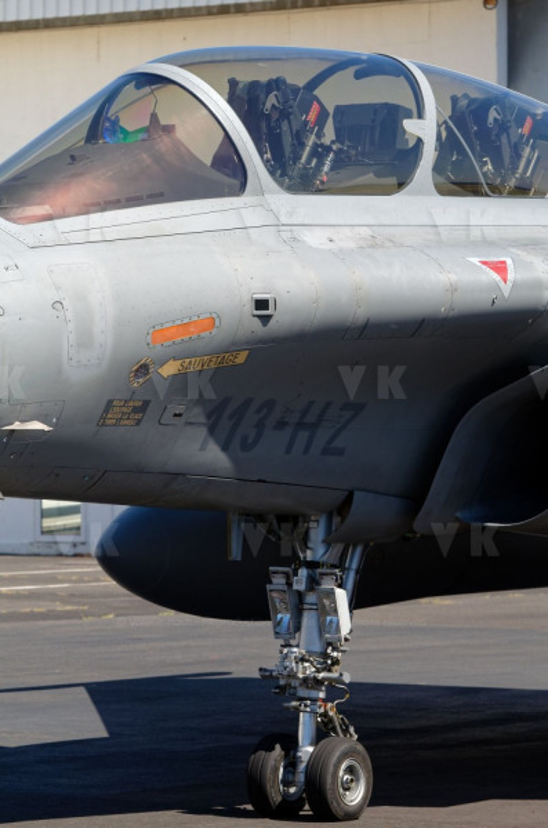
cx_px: 274
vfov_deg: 12.5
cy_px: 414
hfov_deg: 8.3
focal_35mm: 165
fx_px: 3787
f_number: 8
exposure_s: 1/500
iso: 100
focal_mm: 110
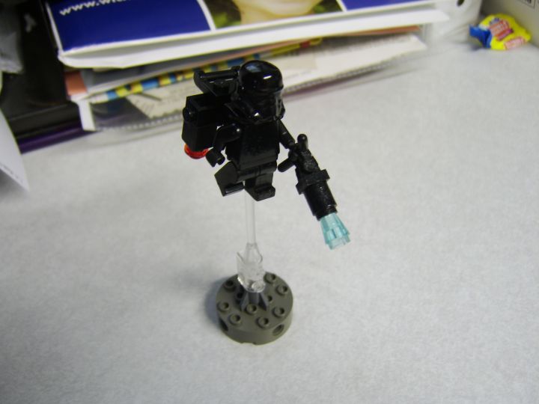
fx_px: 483
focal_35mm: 31
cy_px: 202
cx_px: 270
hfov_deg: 58.4
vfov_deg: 45.4
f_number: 2.7
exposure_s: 1/8
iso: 71
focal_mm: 8.13
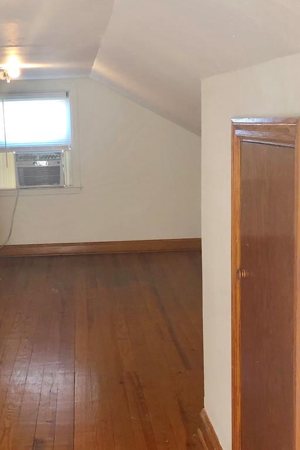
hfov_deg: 23.2
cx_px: 75
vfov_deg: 34.5
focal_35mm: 58
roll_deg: +3.4
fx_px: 725
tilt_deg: -9.8
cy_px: 245
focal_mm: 3.99
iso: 40
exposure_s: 1/20
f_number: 1.8
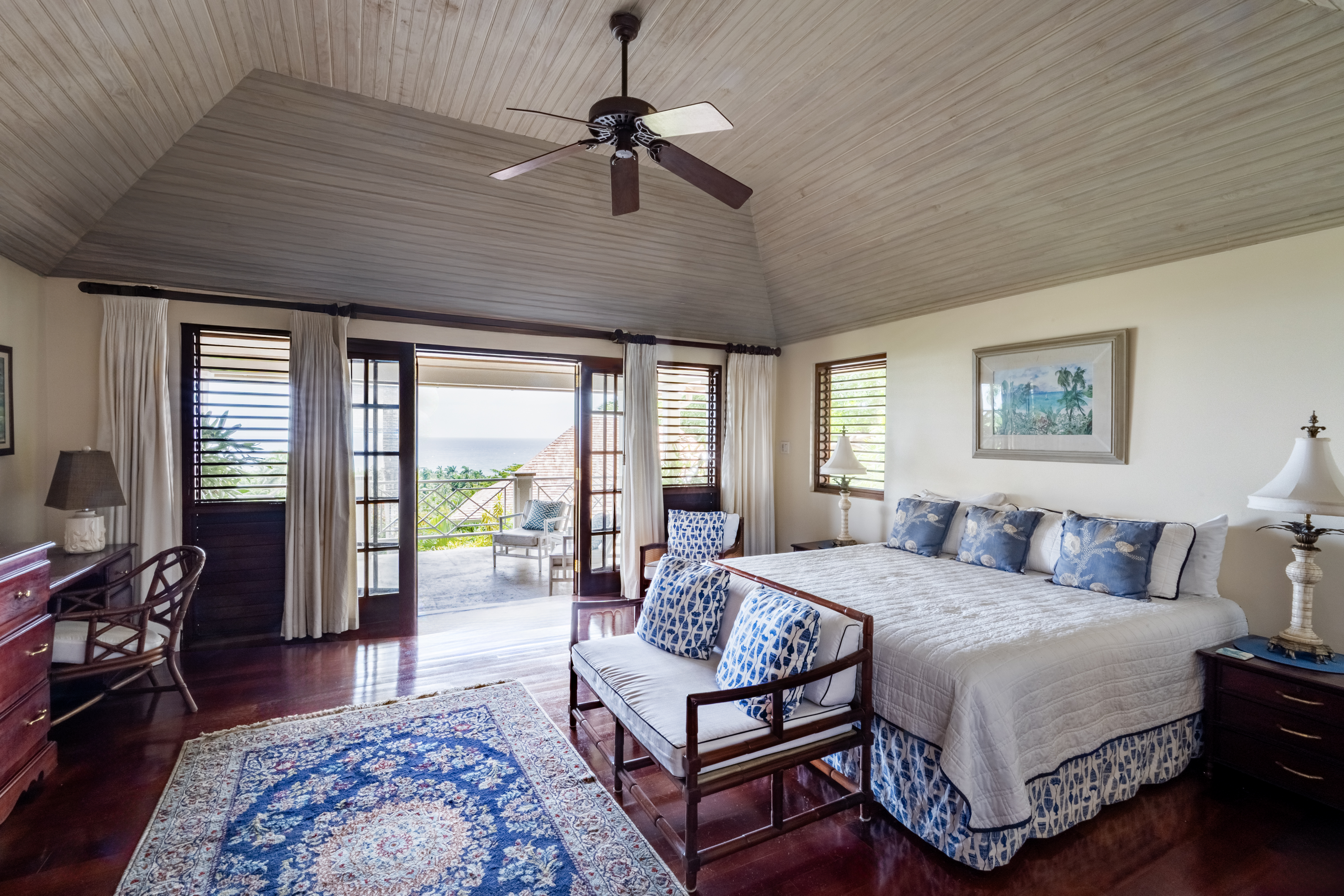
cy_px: 448
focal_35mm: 16
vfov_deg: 73.7
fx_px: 597
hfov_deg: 96.7
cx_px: 672
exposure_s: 1/80
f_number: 22
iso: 640
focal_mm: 16
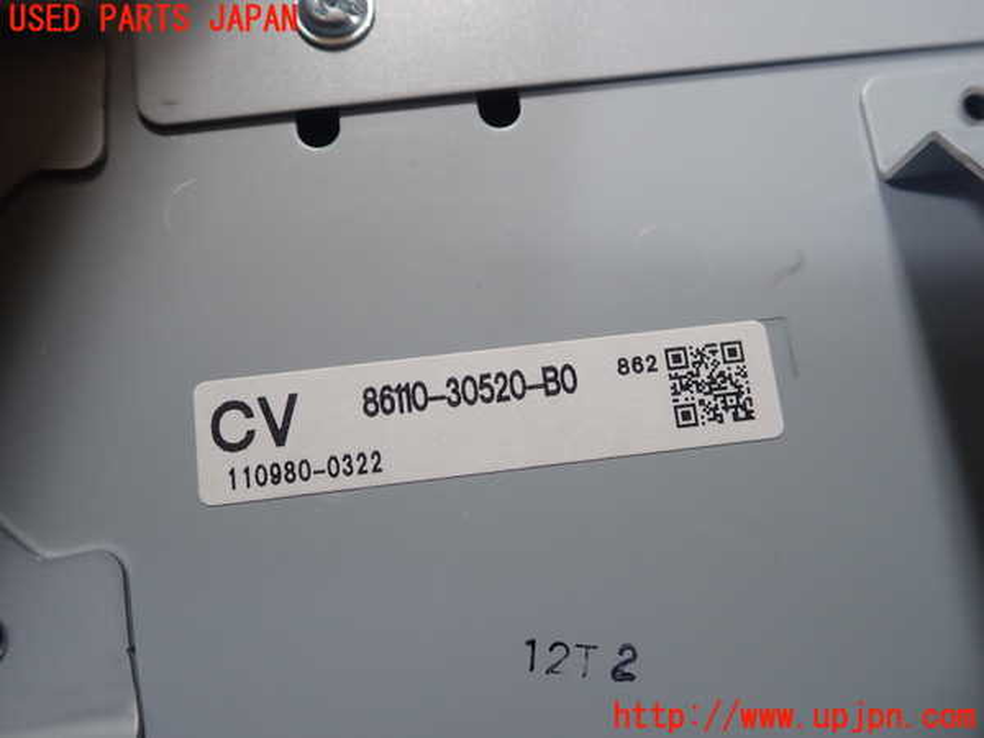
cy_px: 369
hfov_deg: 60.0
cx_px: 492
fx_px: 853
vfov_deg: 46.8
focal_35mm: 30
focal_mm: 5.5
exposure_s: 1/125
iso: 200
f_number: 2.3
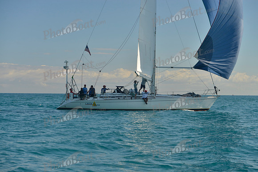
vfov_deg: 19.5
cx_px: 129
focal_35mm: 70
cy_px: 86
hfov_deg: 28.8
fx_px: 502
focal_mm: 70
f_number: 5.6
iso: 200
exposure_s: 1/800
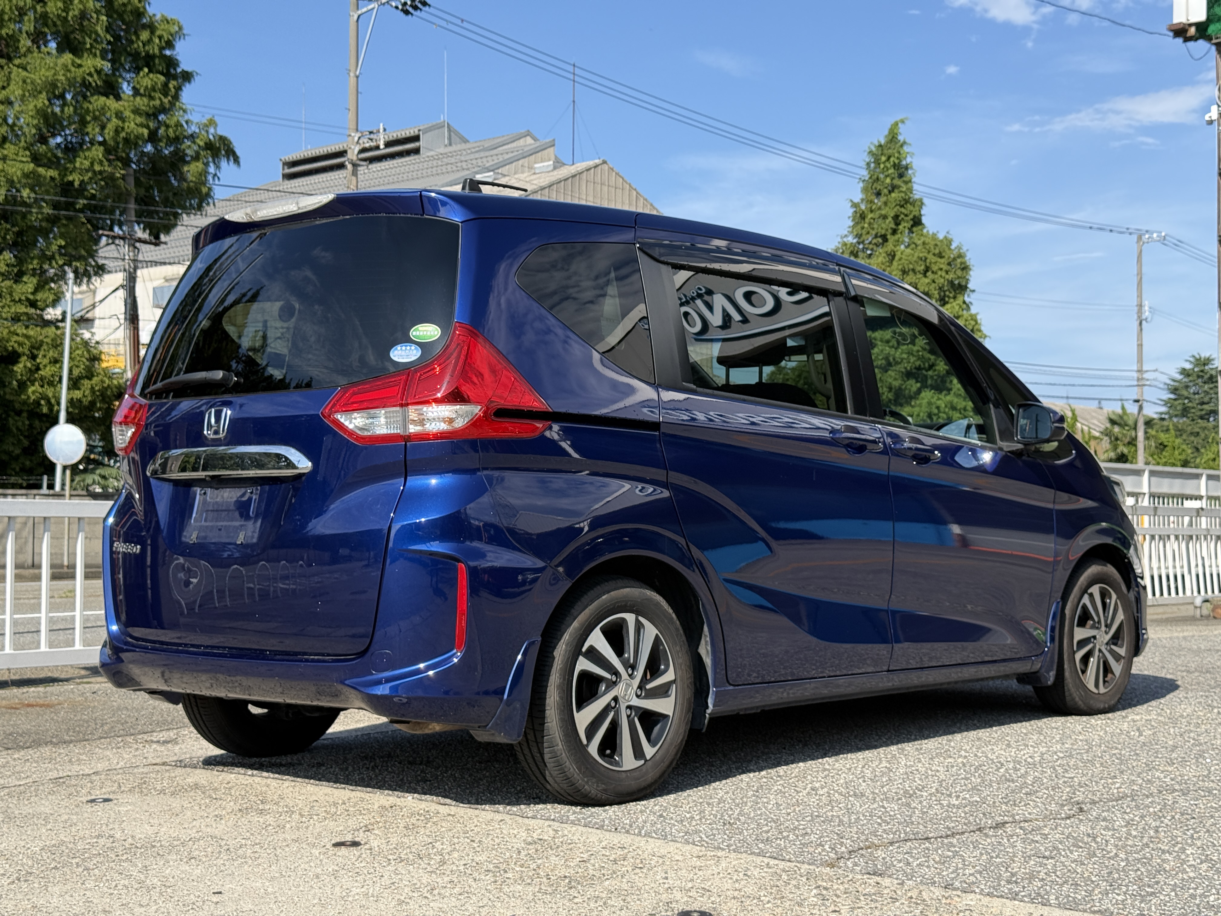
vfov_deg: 30.3
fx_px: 1693
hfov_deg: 39.7
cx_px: 610
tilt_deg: +3.0
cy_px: 458
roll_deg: -0.4
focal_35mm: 48
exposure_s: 1/2577
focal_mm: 6.76
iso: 64
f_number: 1.78
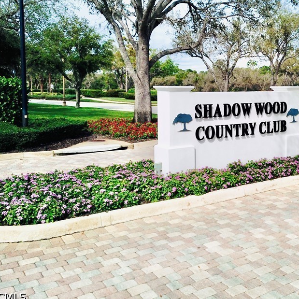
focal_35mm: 38
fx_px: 371
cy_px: 119
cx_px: 228
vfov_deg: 43.6
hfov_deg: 42.4
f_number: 2.2
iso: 100
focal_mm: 4.73
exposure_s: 1/2212
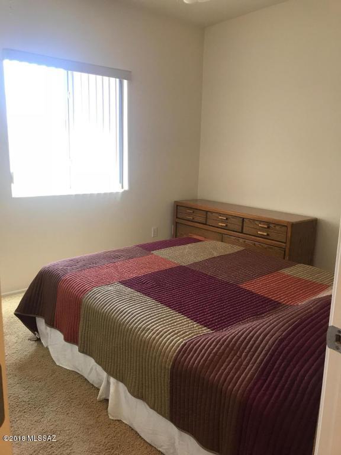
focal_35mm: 28
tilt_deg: -10.7
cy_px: 228
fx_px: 368
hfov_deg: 49.7
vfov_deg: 63.4
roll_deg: -1.3
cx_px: 170
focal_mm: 3.99
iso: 25
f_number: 1.8
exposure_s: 1/30
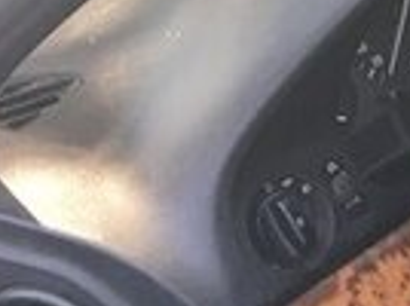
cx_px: 973
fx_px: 1691
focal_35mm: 143
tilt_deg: -28.8
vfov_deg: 10.3
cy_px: 121
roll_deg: +7.6
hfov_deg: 11.5
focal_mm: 4.15
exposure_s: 1/33
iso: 32
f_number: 2.2
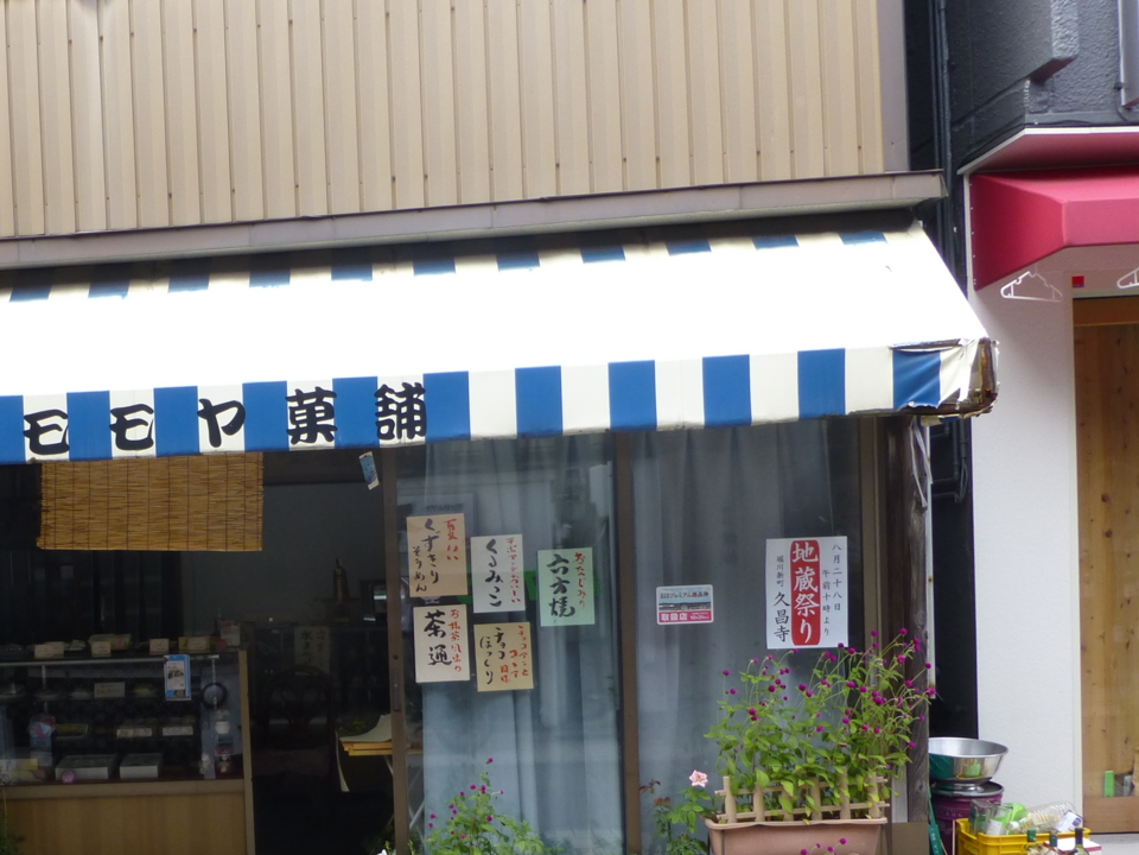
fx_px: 1316
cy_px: 638
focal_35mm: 40
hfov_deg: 44.5
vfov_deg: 35.2
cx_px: 225
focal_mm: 4.3
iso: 100
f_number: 4
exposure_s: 1/160
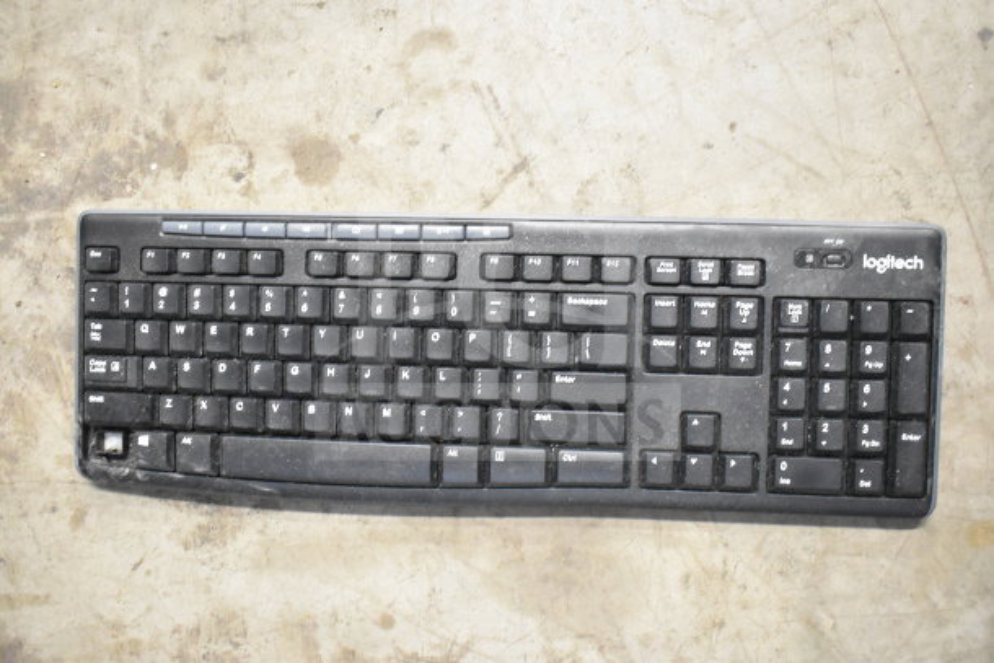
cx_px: 497
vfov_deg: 36.9
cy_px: 332
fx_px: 994
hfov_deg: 53.1
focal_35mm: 36
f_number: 3.8
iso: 8000
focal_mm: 24
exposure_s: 1/40
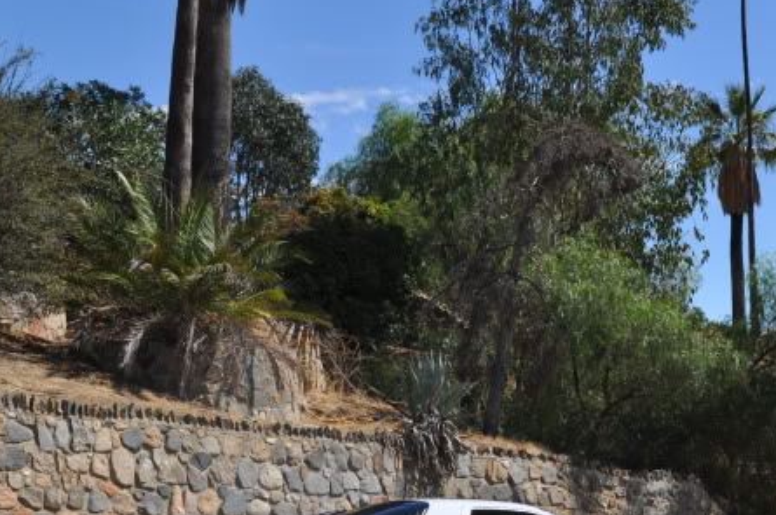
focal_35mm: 76
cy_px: 251
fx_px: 1635
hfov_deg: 26.6
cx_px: 514
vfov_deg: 17.9
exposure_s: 1/400
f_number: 10
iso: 200
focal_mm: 22
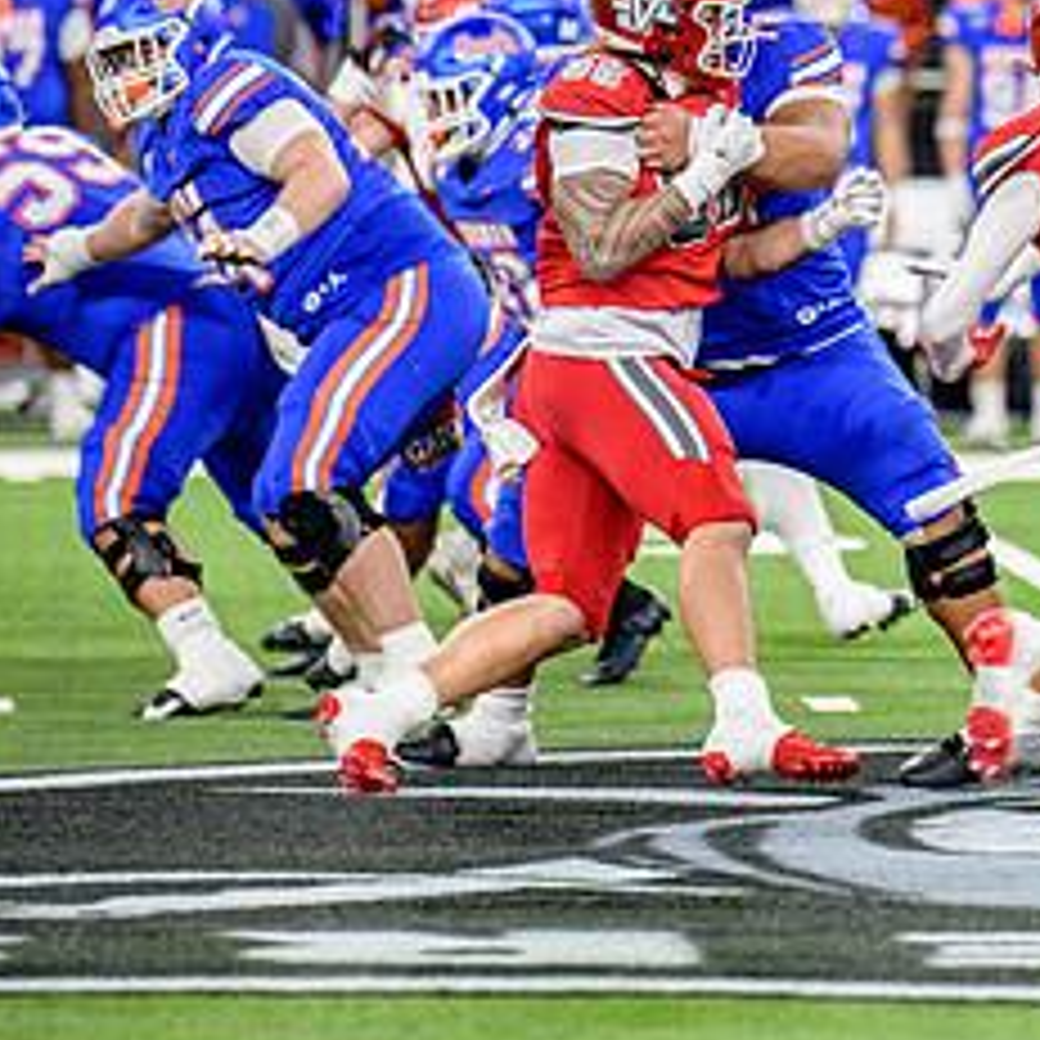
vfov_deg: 3.7
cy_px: 268
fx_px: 15942
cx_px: 1040
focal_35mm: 469
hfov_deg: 3.7
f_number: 2.8
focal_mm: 220
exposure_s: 1/400
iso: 1000
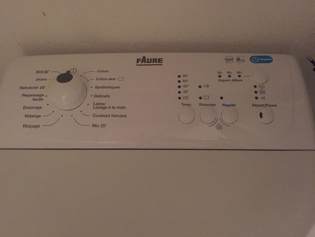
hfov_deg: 61.7
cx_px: 158
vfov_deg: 48.2
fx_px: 264
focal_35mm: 29
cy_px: 118
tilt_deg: -53.3
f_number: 2.2
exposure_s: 1/17
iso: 640
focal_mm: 4.15
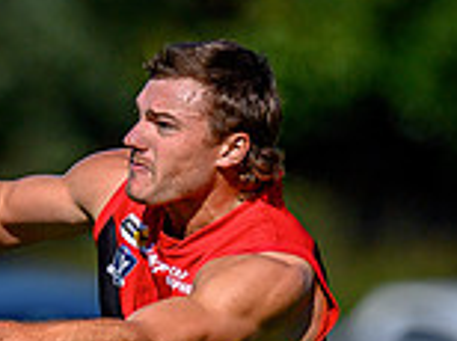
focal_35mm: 2671
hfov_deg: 0.7
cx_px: 183
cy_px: 497
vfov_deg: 0.6
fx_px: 35208
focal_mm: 500
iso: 125
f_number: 4
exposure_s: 1/2500
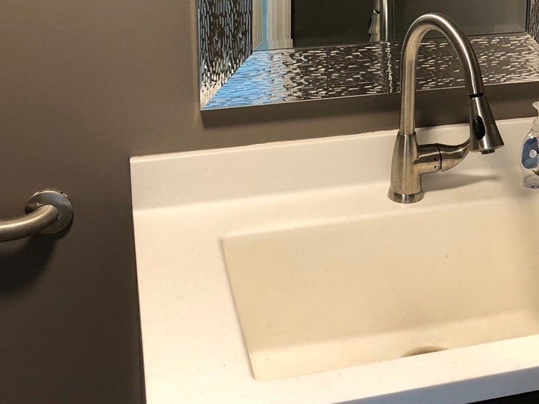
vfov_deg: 23.6
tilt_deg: -12.2
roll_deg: -0.1
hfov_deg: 32.3
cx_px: 379
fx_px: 919
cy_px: -11
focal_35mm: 59
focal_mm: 4
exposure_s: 1/15
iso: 40
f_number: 1.8
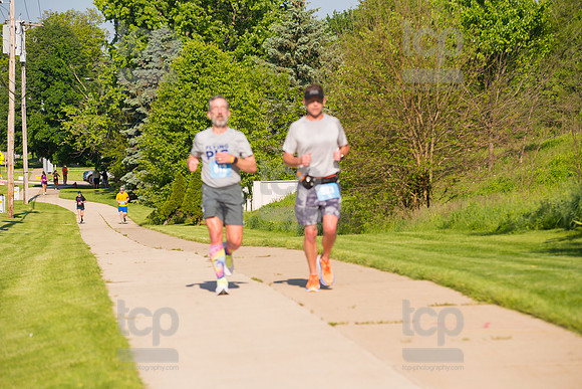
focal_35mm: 145
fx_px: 2345
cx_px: 291
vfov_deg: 9.5
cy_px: 194
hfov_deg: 14.2
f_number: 5.6
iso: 400
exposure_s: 1/2000
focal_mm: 145
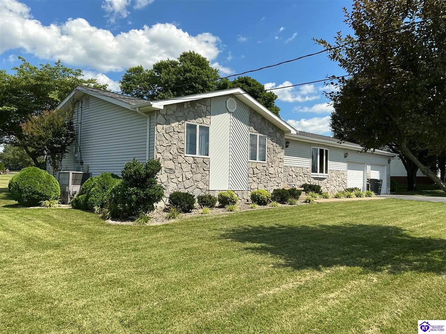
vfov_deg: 48.2
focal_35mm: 29
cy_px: 167
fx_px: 374
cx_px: 223
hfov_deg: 61.7
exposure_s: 1/2058
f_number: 1.8
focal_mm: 3
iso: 25
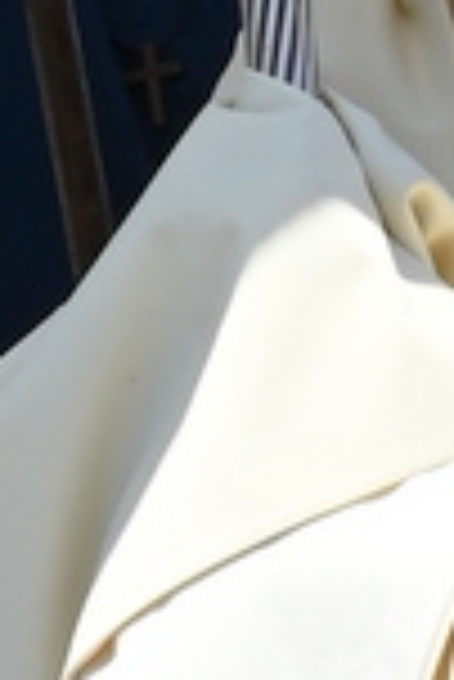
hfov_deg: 4.2
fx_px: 6190
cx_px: -409
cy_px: 883
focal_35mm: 328
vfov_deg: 6.2
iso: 100
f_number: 10
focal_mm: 31
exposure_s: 1/125
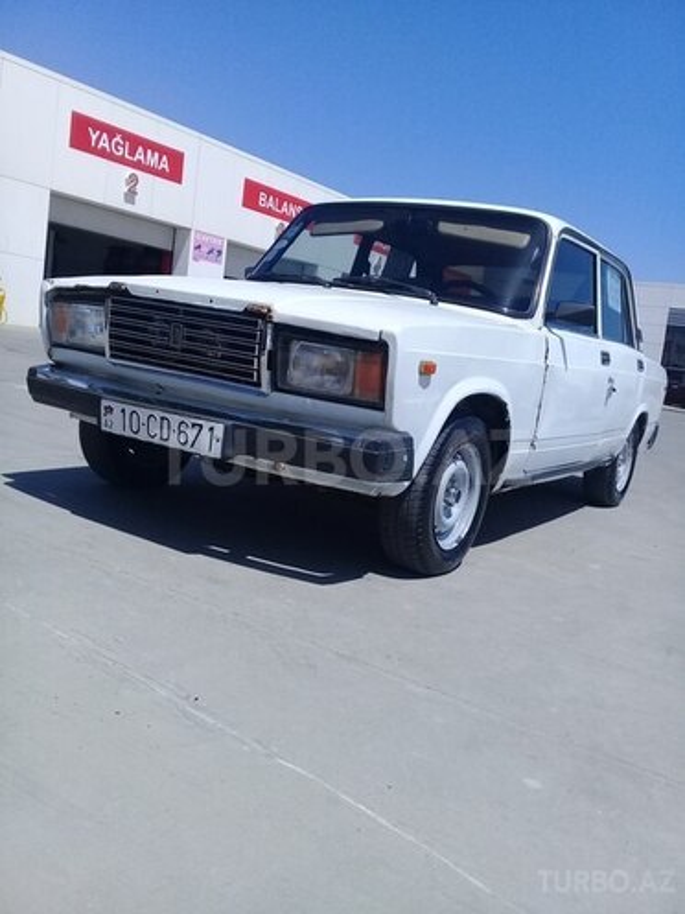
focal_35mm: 31
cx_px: 342
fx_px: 818
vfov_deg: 58.4
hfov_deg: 45.4
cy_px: 457
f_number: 2.2
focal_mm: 3.3
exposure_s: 1/2123
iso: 50
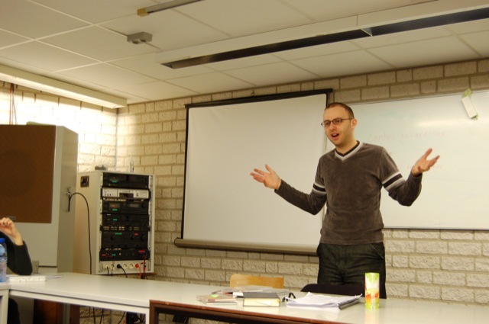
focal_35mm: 48
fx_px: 651
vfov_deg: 28.0
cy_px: 162
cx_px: 244
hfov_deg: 41.2
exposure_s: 1/30
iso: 800
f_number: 4.5
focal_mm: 32
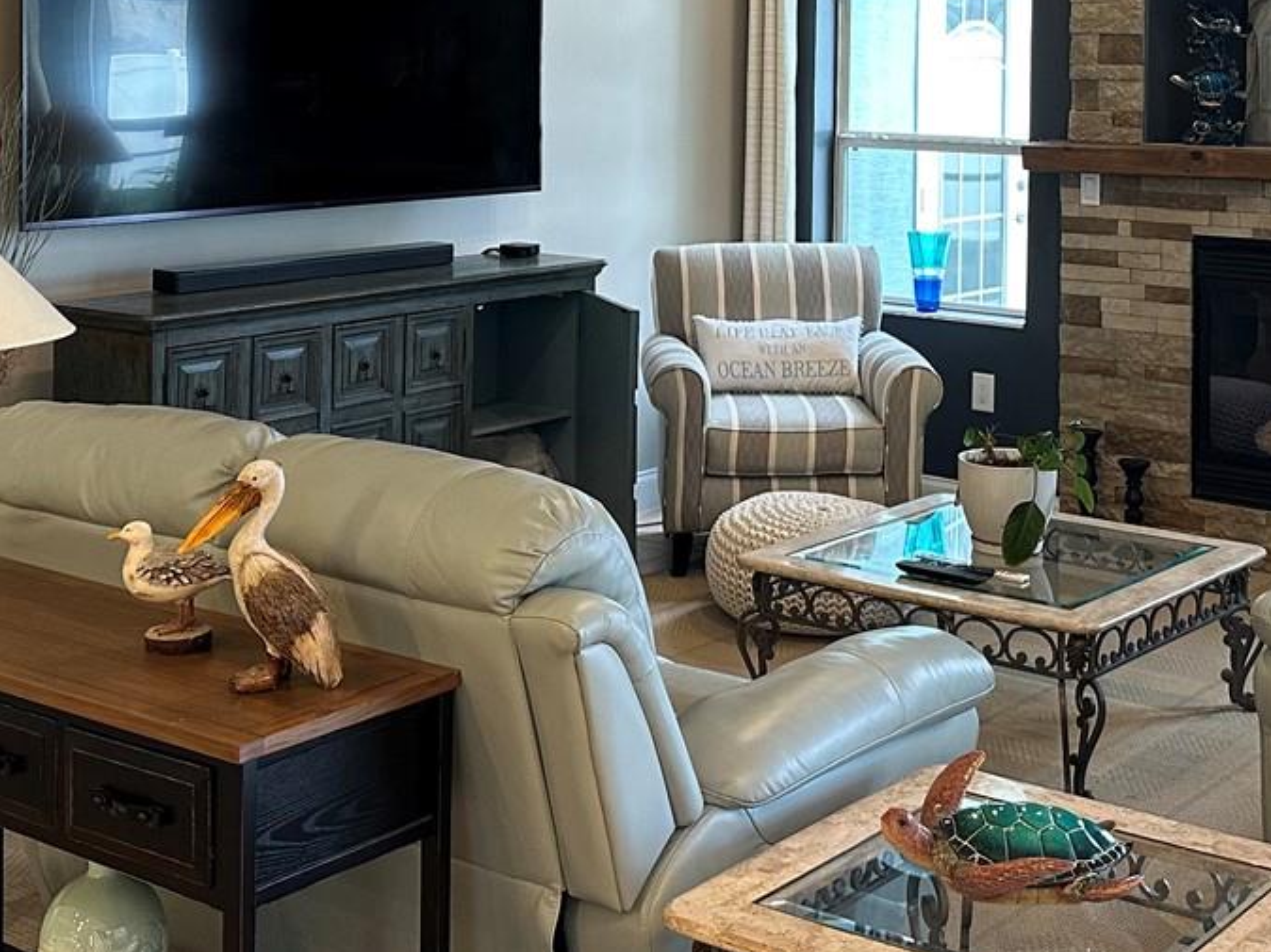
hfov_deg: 33.7
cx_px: 752
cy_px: 87
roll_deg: -1.3
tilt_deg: -0.6
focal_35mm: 57
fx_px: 2092
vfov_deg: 24.9
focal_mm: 6.86
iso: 250
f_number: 1.78
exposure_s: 1/60
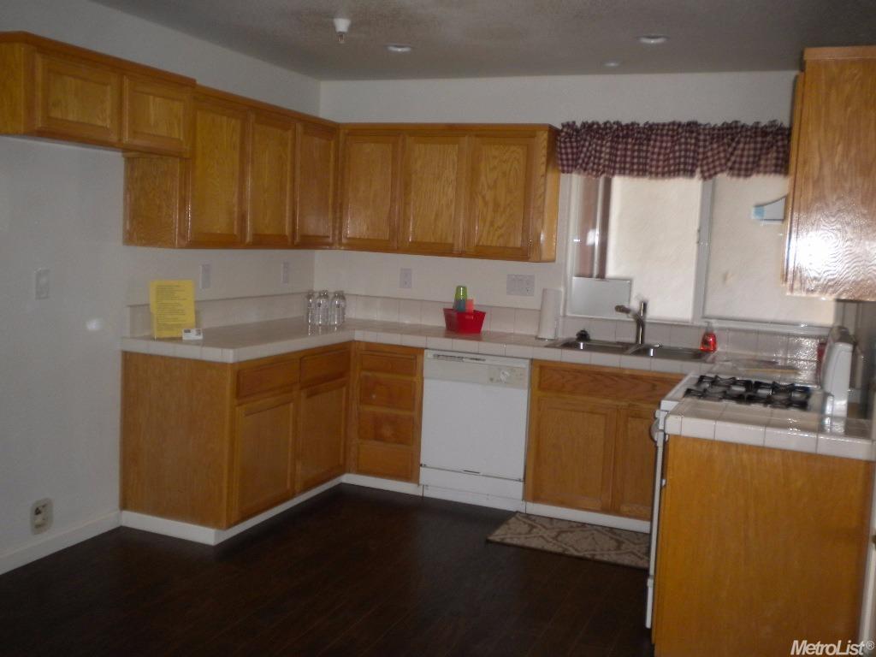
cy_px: 328
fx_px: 886
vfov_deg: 40.7
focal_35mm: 35
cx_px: 438
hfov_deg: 52.6
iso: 200
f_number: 3.1
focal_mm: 6.3
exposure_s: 1/30
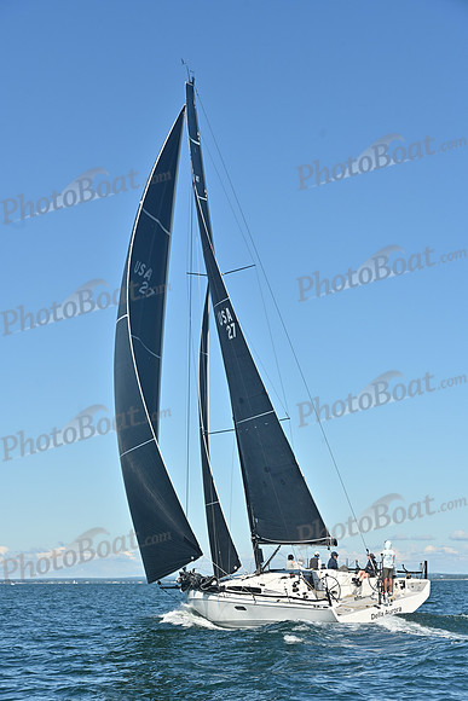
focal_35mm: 70
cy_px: 350
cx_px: 234
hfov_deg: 19.5
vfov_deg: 28.8
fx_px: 1364
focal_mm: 70
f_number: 9
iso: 250
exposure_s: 1/1000
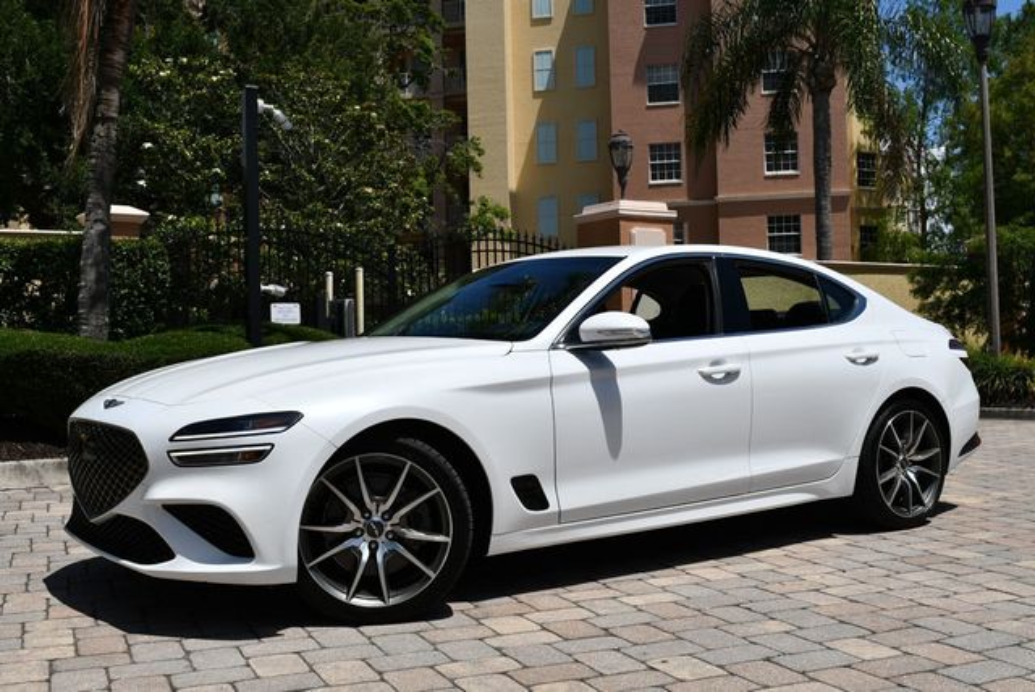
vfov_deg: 33.5
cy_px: 346
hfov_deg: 48.4
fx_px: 1151
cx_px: 518
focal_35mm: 40
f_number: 10
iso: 100
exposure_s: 1/400
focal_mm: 20
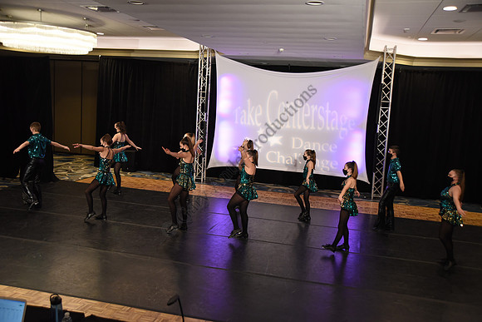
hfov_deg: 55.8
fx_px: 455
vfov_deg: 38.9
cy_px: 161
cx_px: 241
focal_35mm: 34
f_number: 3.5
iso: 2500
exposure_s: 1/400
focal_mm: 34
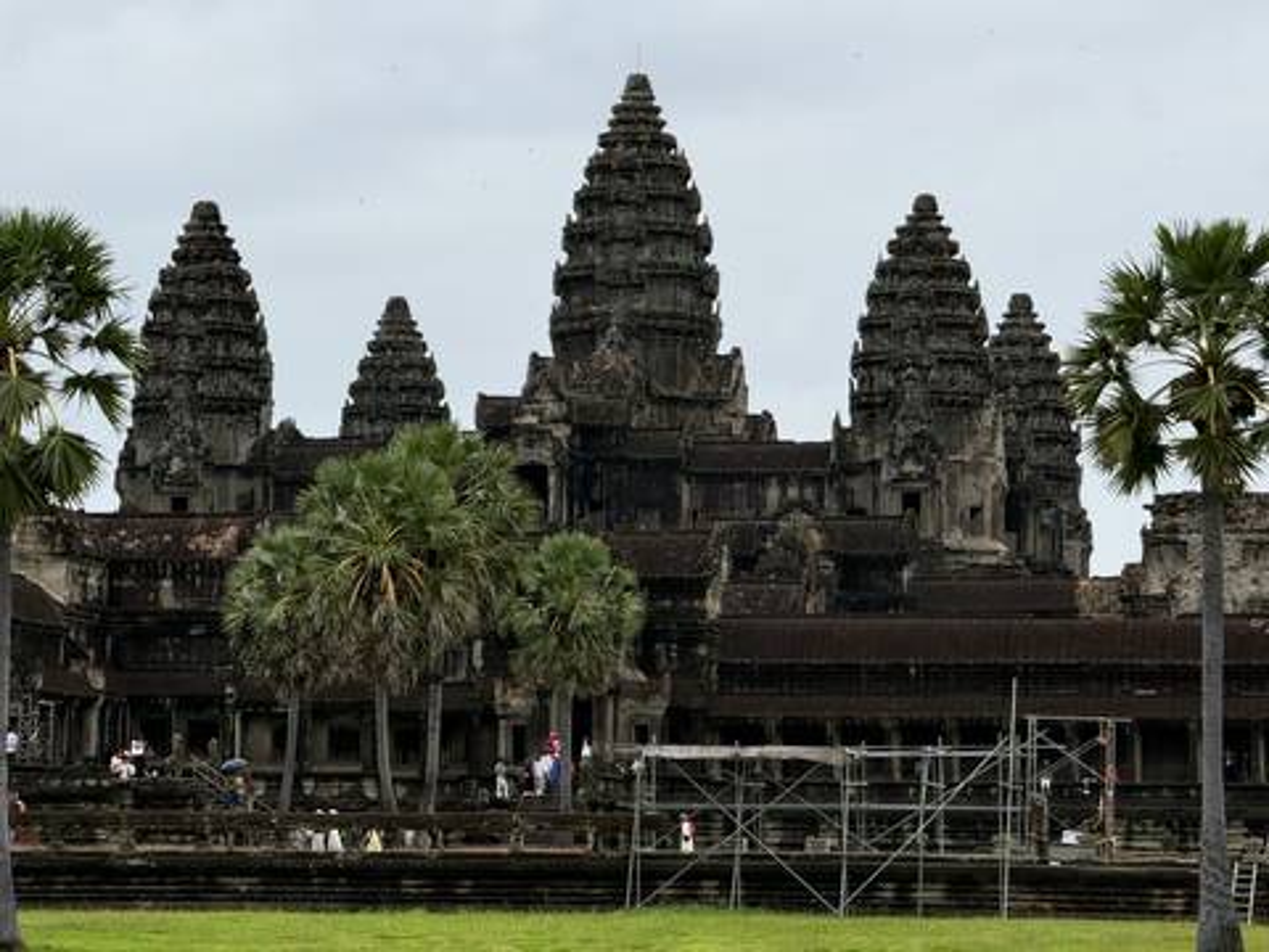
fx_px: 4399
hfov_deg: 16.4
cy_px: 476
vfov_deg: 12.3
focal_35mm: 120
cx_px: 634
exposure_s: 1/1773
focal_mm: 15.66
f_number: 2.8
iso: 80
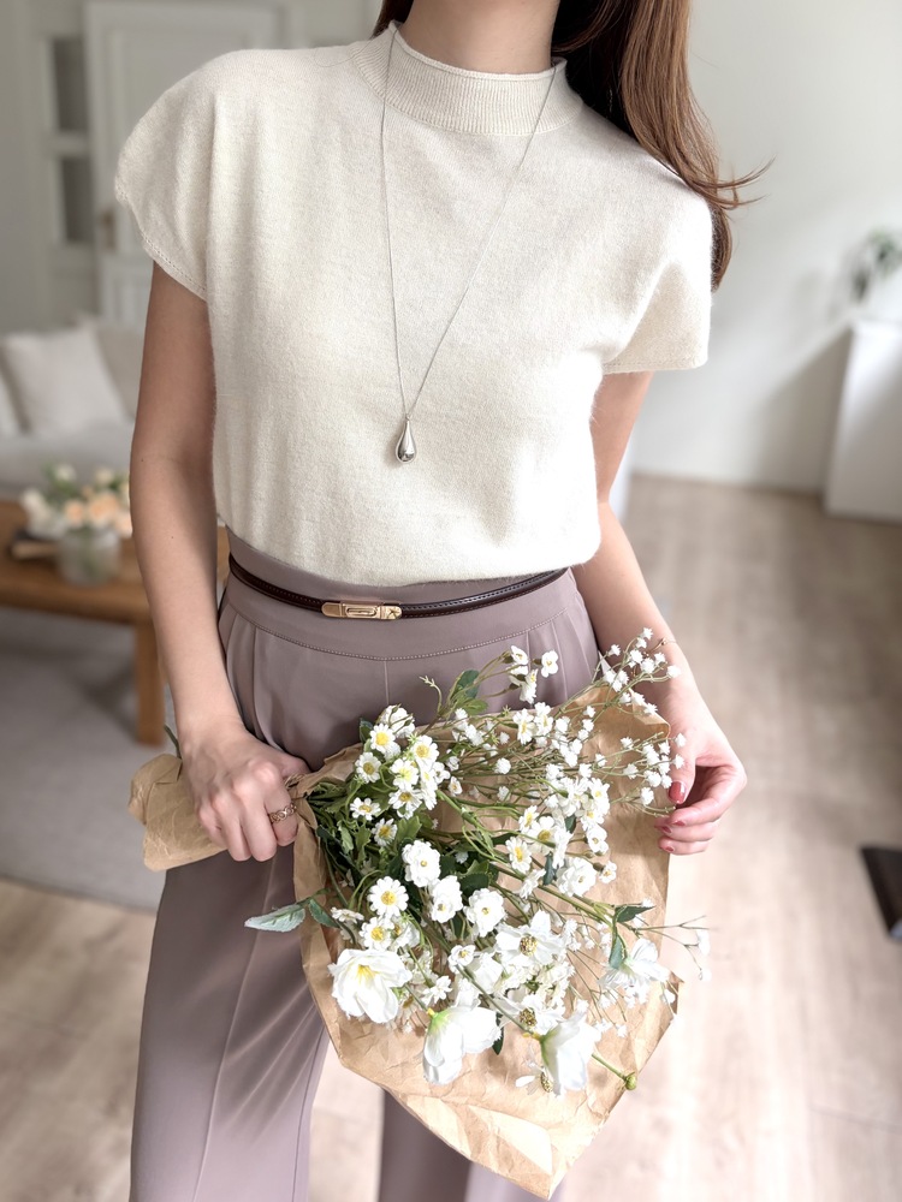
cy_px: 601
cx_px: 451
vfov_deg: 67.3
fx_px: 903
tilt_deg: -19.0
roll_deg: -2.9
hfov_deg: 53.1
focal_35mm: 26
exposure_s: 1/122
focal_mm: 5.96
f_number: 1.6
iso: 125
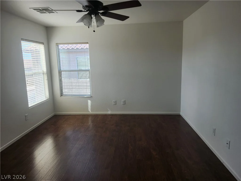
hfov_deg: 73.9
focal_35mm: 23
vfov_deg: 58.9
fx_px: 160
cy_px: 90
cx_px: 120
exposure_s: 1/180
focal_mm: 5.54
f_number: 1.8
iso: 50
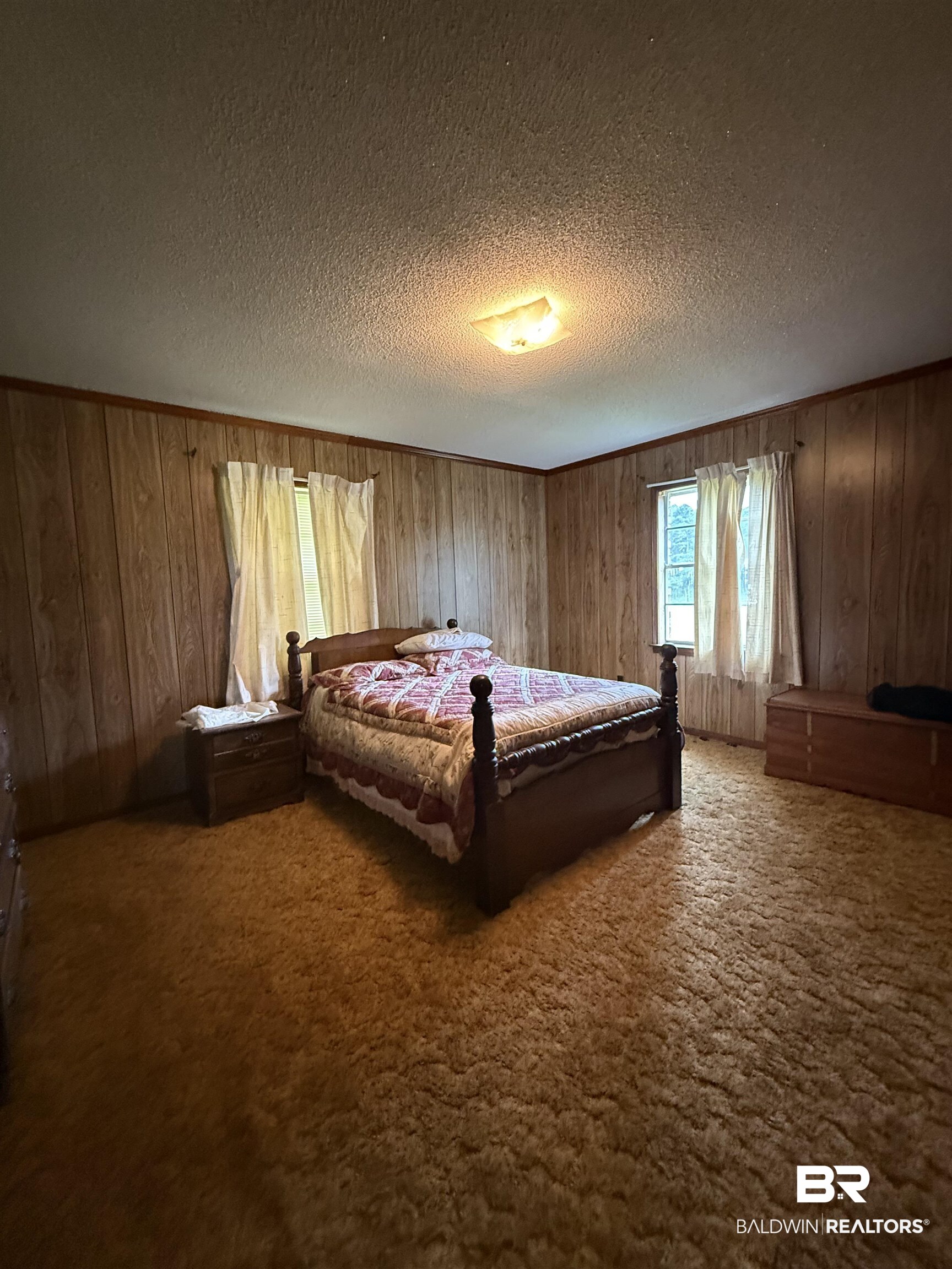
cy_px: 634
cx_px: 476
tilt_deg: -5.1
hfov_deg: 85.7
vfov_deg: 102.1
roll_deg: +1.7
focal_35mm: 14
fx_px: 513
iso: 800
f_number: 2.2
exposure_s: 1/60
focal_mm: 2.22
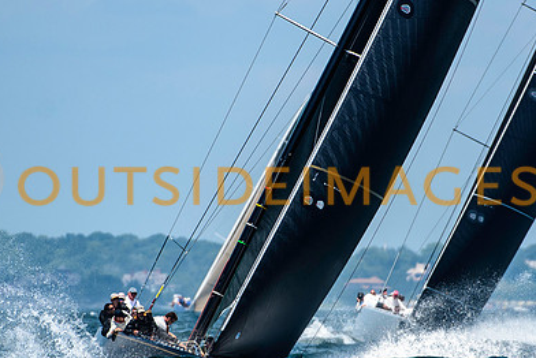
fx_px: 14721
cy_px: 200
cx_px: 278
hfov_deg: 2.1
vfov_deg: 1.4
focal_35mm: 988
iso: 400
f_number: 5.6
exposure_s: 1/2000
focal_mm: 400
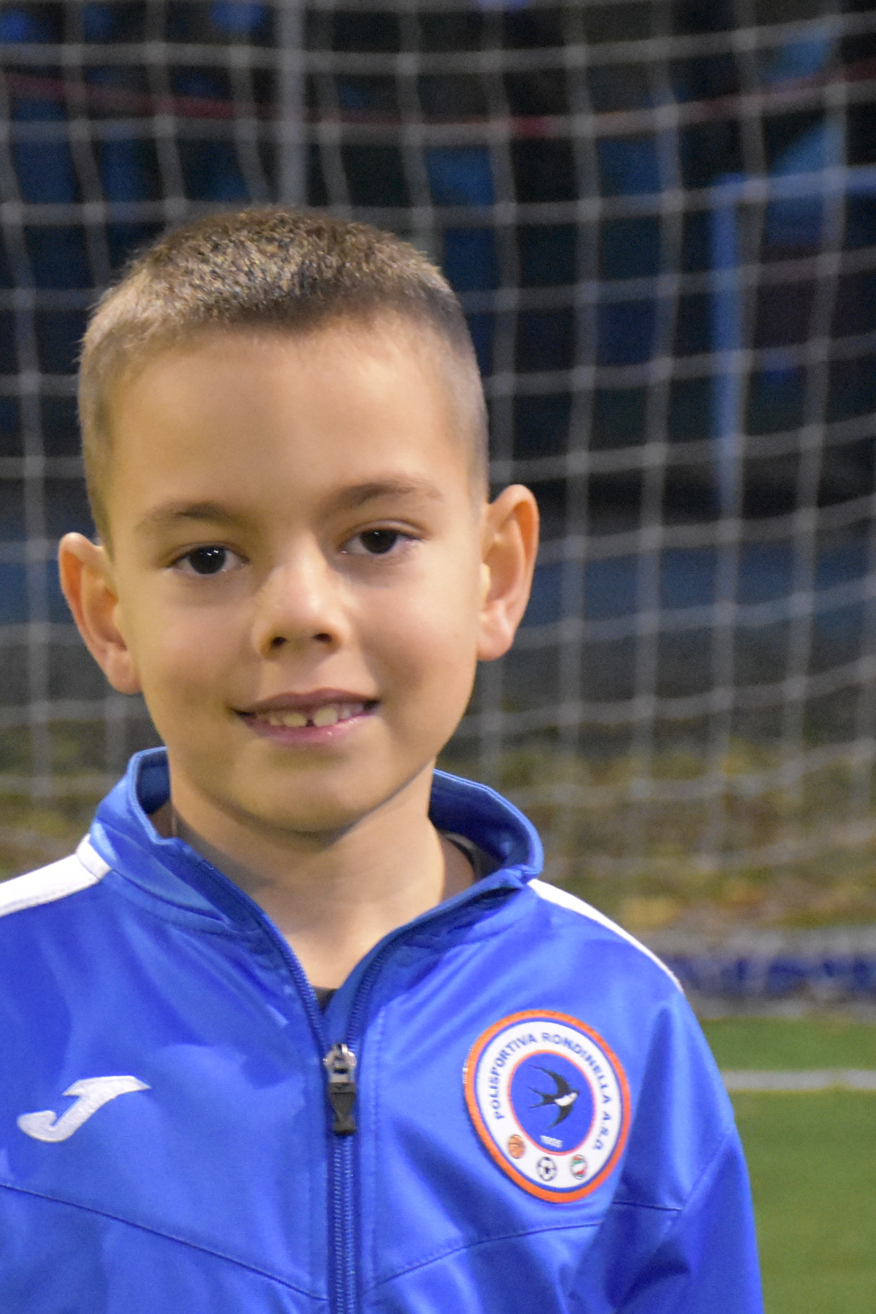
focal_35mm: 116
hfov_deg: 11.8
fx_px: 4234
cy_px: 700
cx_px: 292
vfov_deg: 17.6
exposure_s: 1/60
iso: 8000
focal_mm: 52
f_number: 4.8
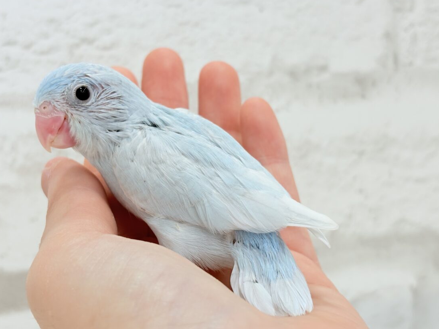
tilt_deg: -3.7
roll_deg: +3.7
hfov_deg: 33.8
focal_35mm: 57
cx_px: 204
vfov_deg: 25.7
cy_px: 163
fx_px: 723
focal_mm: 5.96
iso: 64
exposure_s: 1/100
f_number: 1.6
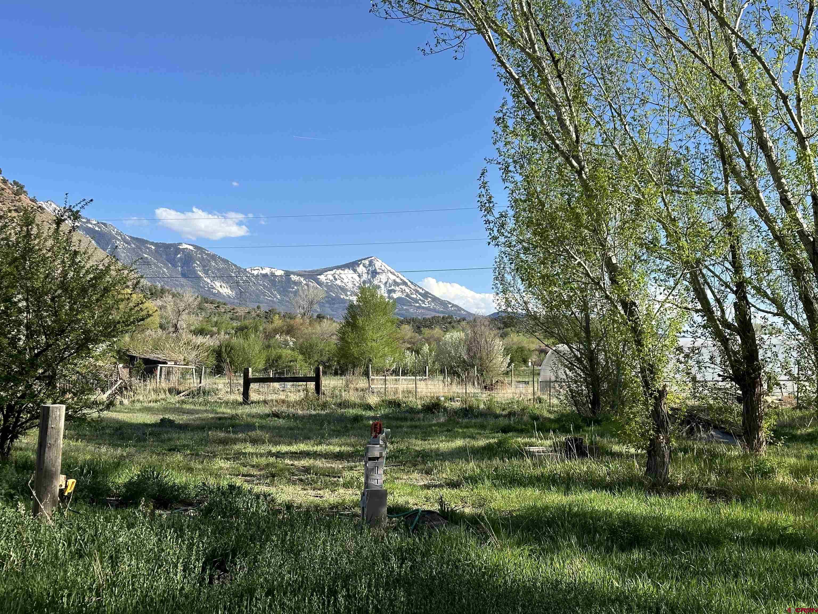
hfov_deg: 39.7
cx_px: 409
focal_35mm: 48
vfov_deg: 30.3
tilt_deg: +4.3
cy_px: 307
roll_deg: +0.1
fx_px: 1134
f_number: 1.78
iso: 64
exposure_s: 1/2732
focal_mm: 6.86
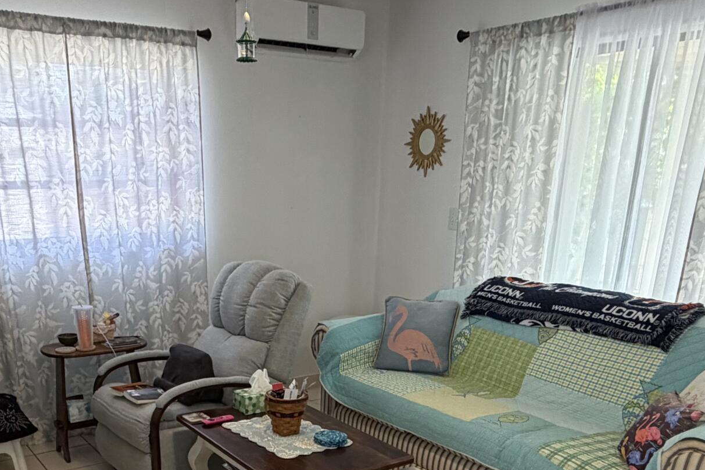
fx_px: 705
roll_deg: +0.0
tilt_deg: -22.7
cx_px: 295
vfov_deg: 33.7
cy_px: 471
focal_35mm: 36
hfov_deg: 52.9
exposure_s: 1/60
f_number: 2.2
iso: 200
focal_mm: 2.22
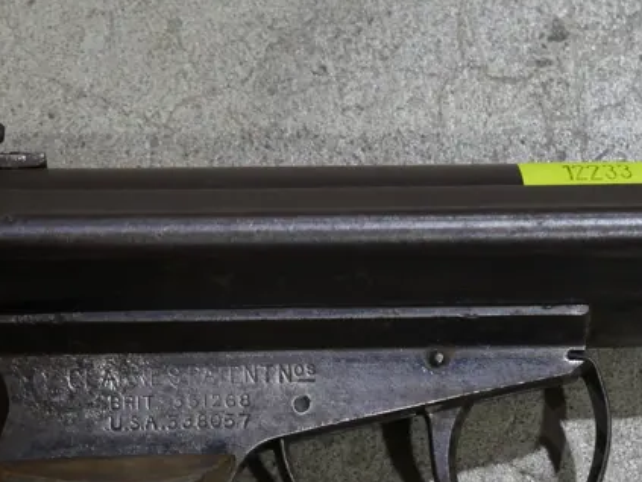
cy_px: 516
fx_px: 2784
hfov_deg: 13.1
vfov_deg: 9.8
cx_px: 467
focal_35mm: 150
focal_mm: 31
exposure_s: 1/80
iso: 500
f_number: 5.4
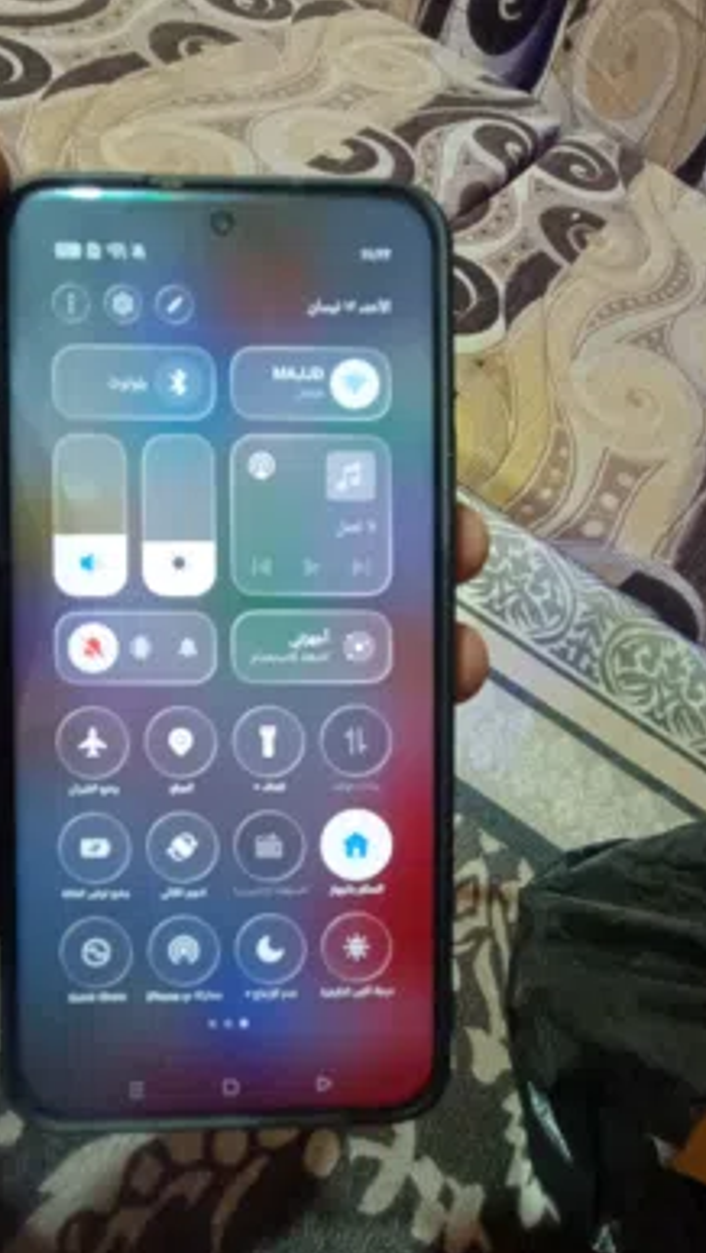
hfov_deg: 61.0
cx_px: 321
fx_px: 598
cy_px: 641
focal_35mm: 18
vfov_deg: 92.6
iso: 832
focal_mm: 1.66
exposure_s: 1/25
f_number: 2.2
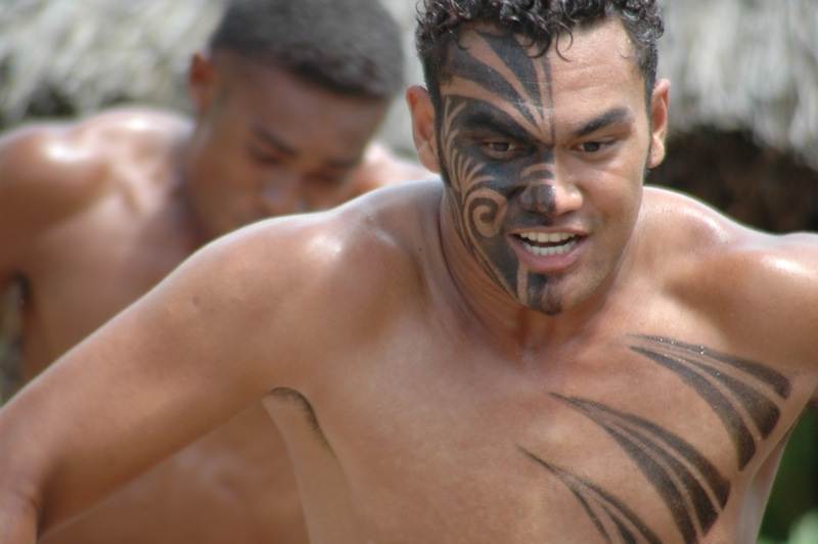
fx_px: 9876
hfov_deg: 4.7
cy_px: 272
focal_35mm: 435
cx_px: 409
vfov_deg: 3.2
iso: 200
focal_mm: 290
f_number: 6.3
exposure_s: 1/160
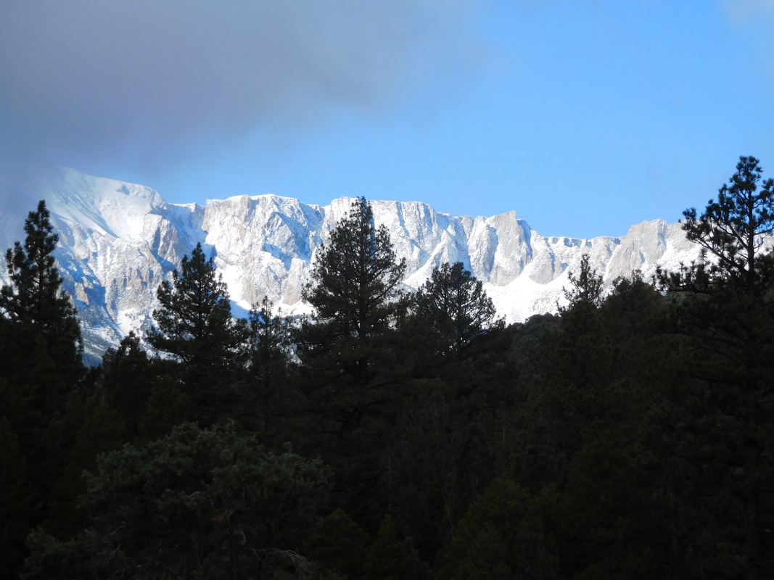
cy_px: 290
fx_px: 2504
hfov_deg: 17.6
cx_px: 387
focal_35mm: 112
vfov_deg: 13.2
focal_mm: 20
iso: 125
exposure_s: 1/640
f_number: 4.9
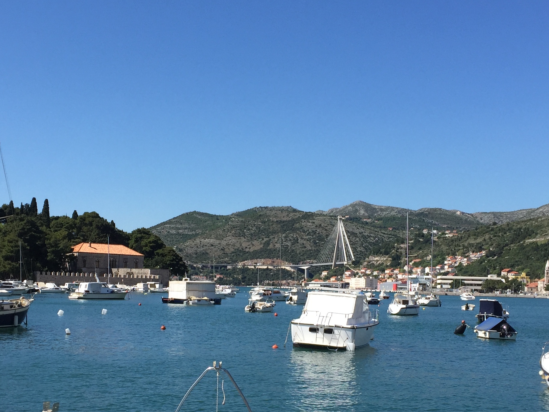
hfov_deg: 36.8
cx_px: 274
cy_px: 243
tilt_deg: +3.2
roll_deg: -1.9
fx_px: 825
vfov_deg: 28.0
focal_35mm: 52
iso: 32
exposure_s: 1/2083
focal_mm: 4.15
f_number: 2.2
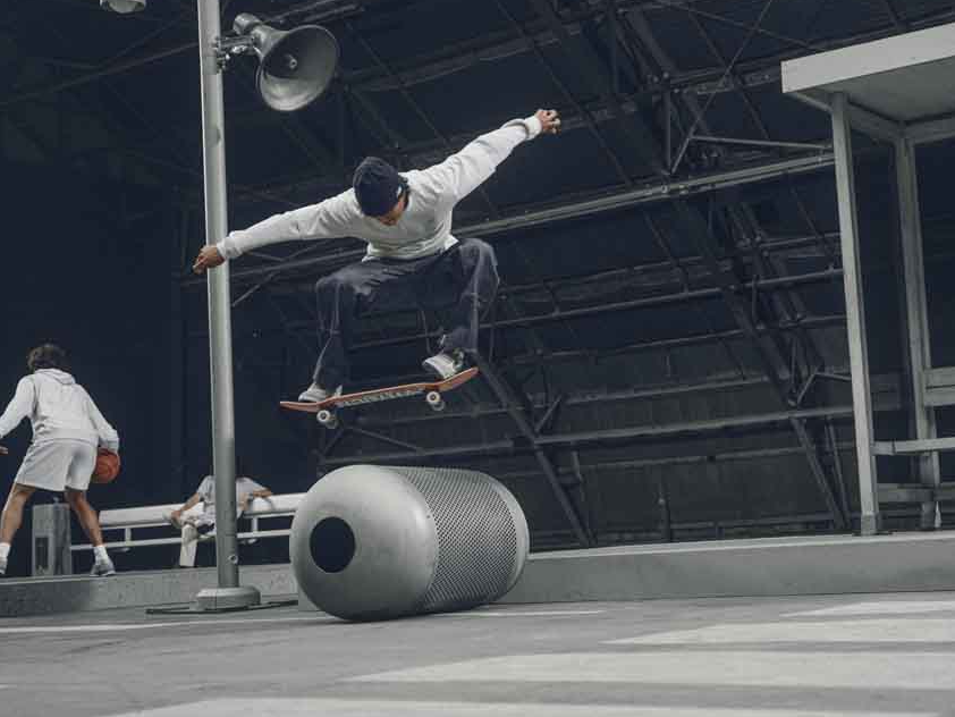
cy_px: 331
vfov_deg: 25.7
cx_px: 643
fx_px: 1573
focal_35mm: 57
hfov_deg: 33.5
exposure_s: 1/640
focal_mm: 50.8
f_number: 4
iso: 800
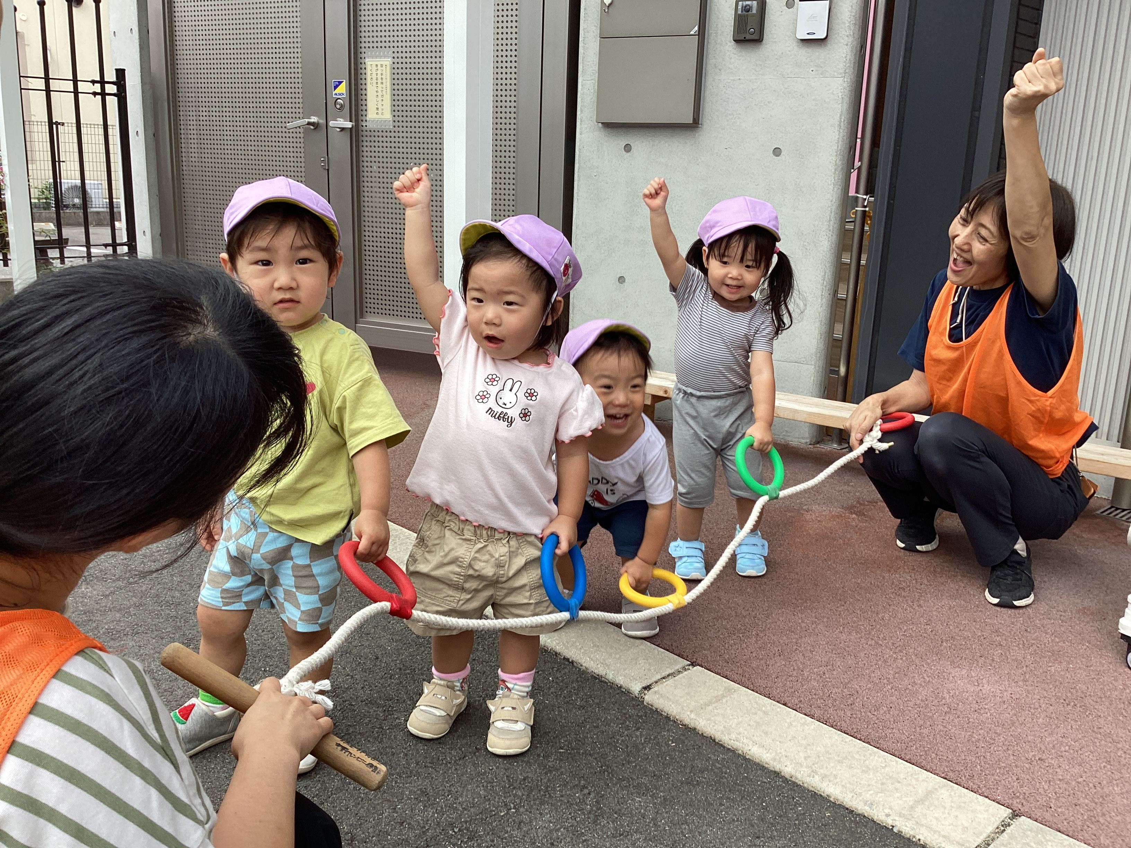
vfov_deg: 45.4
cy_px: 424
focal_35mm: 31
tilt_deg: -16.4
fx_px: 1013
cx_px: 566
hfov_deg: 58.4
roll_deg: -1.1
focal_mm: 3.3
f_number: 2.4
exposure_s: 1/158
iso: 25
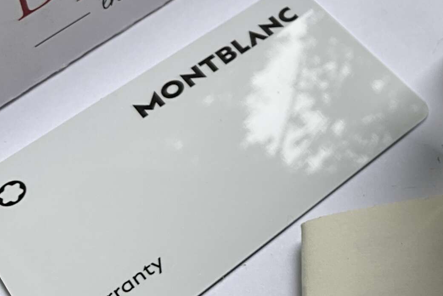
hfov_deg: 25.5
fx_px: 911
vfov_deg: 17.6
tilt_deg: -45.8
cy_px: -50
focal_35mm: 74
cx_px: 476
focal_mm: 3
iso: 20
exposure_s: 1/122
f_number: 1.8
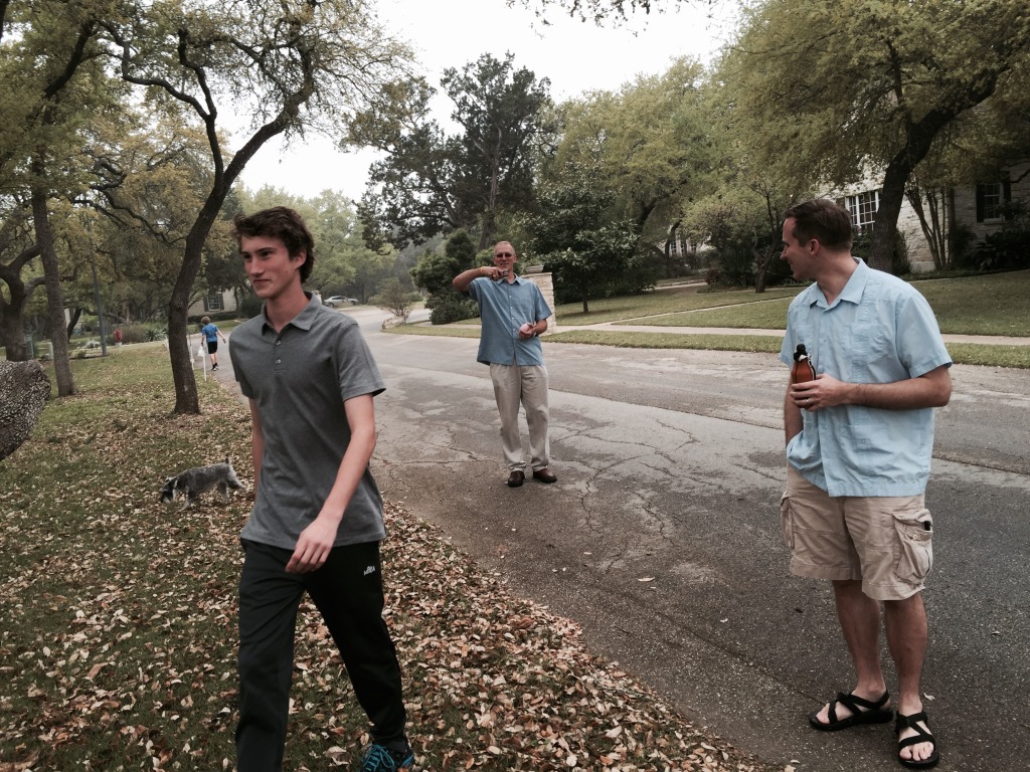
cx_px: 515
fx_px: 863
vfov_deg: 48.2
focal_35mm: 29
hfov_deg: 61.7
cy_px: 386
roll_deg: +6.4
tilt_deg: -2.9
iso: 32
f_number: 2.2
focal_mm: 4.15
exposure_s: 1/235
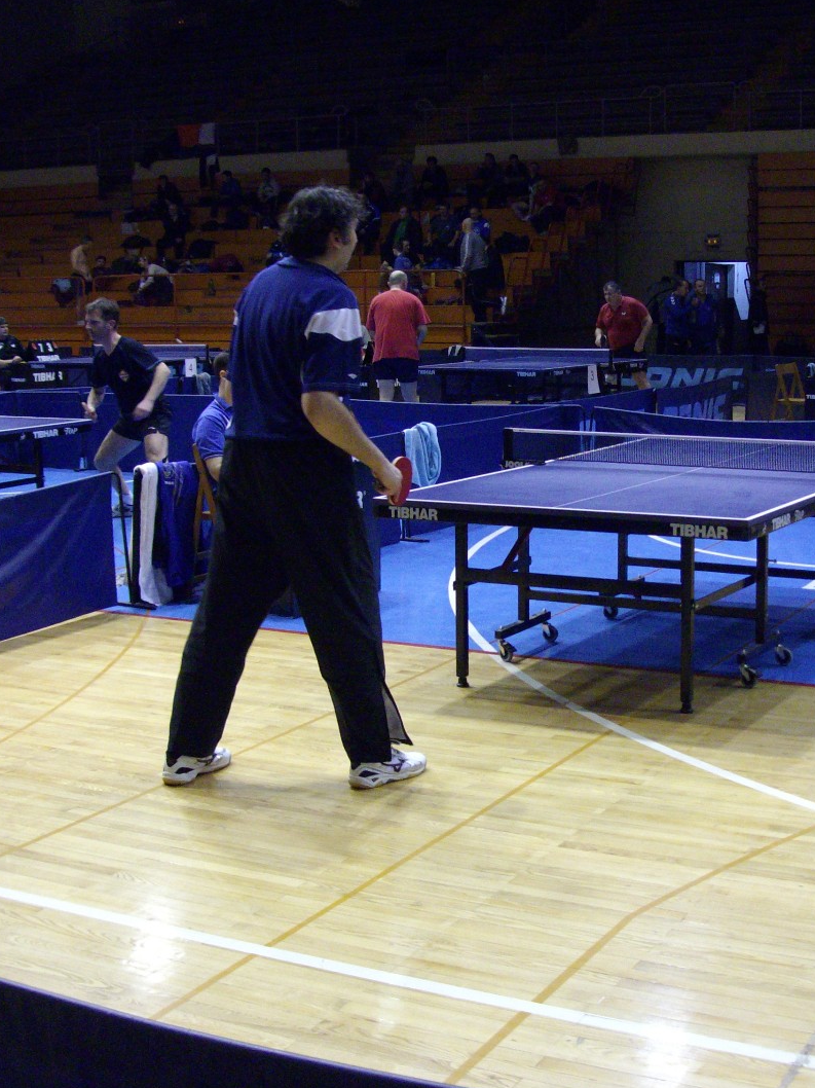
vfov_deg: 38.9
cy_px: 536
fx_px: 1539
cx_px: 663
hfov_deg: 29.0
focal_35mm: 49
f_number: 2.7
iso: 320
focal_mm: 6
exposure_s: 1/80
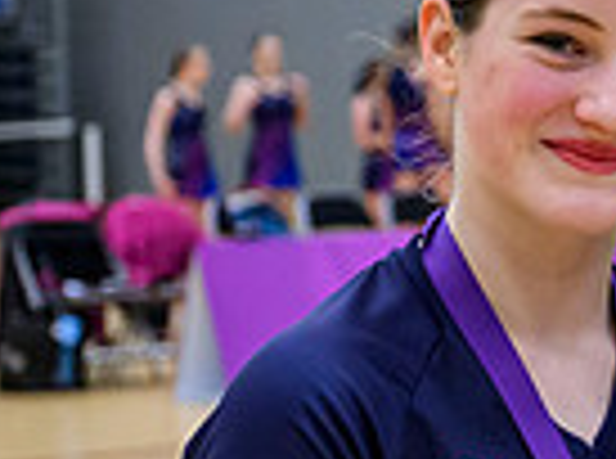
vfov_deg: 7.2
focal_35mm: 205
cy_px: 325
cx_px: 1343
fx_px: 3638
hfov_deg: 9.0
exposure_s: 1/640
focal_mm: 44
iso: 5000
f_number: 3.5
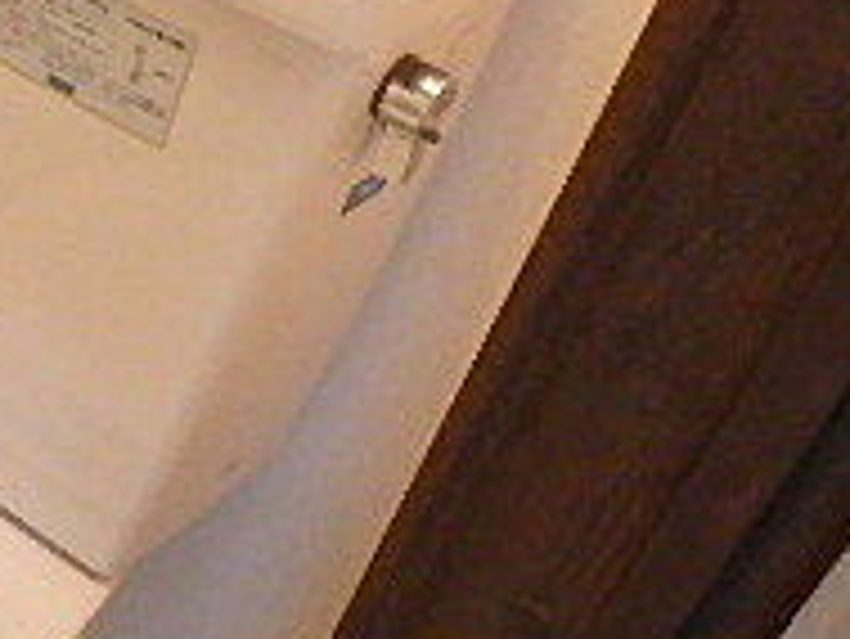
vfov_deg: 20.7
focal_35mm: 71
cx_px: -463
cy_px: 405
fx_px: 1745
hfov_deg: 22.1
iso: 800
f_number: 3.5
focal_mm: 3.7
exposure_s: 1/30
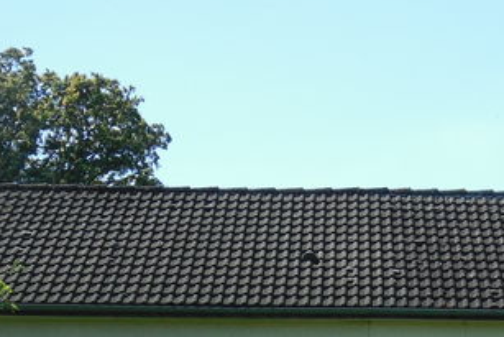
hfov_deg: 13.6
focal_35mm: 149
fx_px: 2087
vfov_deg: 8.9
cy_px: 564
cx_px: 519
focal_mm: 7.88
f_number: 3.8
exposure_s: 1/412
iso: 80
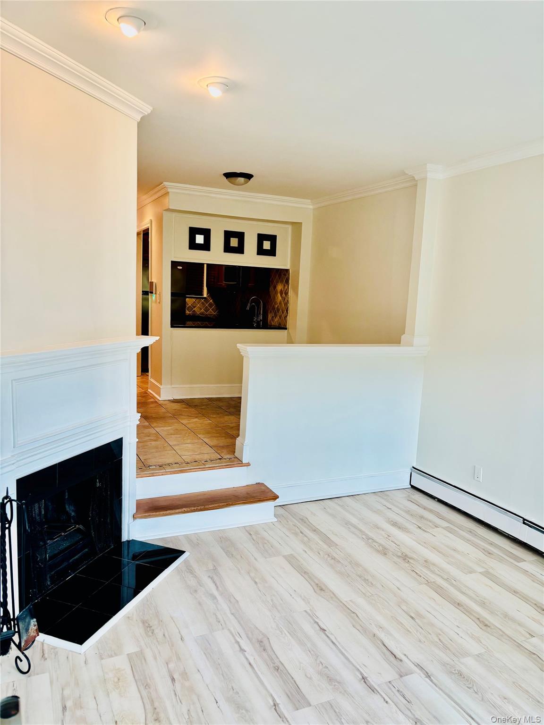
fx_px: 545
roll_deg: -2.3
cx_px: 272
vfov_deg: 67.3
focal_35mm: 26
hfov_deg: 53.1
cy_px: 362
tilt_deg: -7.8
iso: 80
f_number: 1.6
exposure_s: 1/120
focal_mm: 5.96
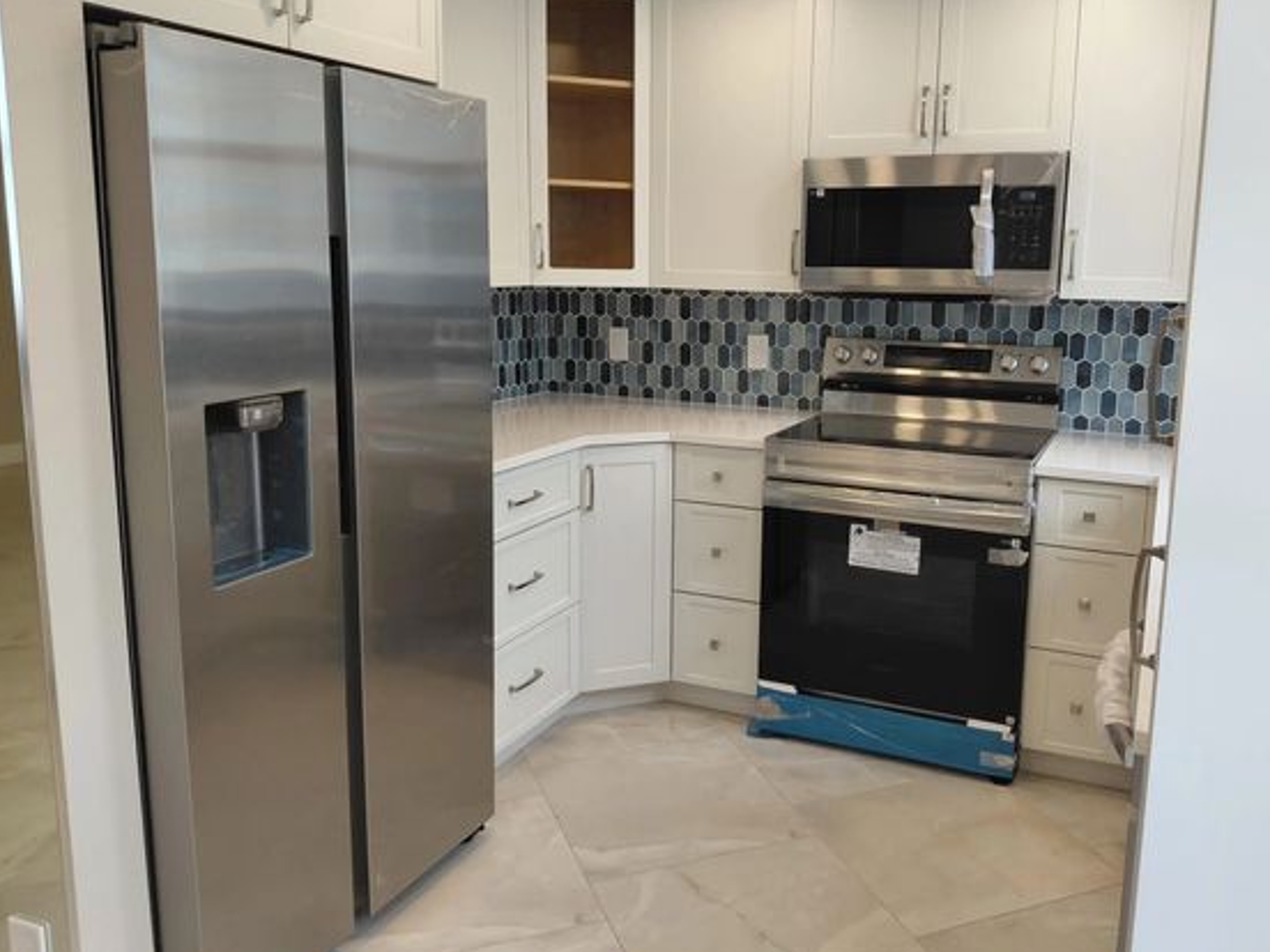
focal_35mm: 29
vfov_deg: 48.2
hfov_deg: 61.4
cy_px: 432
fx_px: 1064
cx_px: 718
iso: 64
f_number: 1.8
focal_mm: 4.69
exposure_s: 1/120
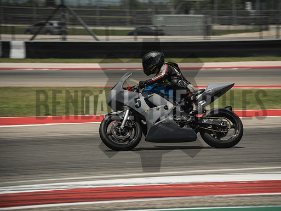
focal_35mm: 299
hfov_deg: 6.6
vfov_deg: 5.0
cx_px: 151
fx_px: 2428
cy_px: 106
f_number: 8
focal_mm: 183.1
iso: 160
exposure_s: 1/400
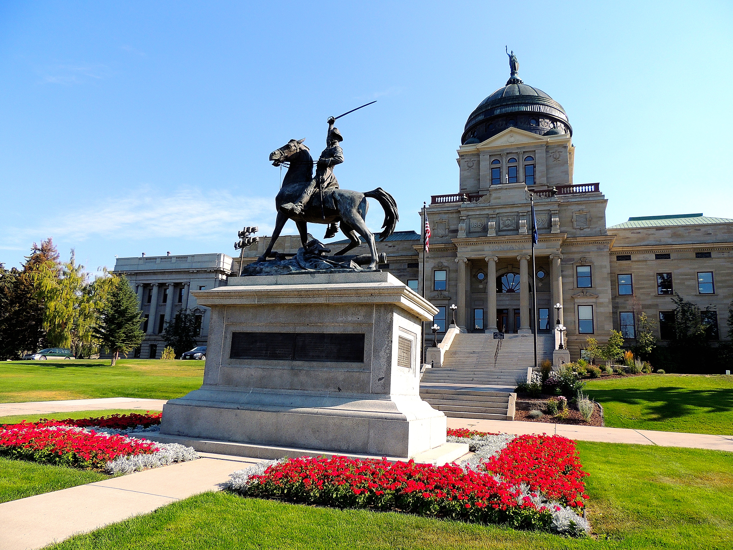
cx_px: 366
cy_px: 275
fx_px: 508
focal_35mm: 24
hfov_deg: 71.6
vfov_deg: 56.8
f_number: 3
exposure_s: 1/800
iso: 100
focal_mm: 4.3
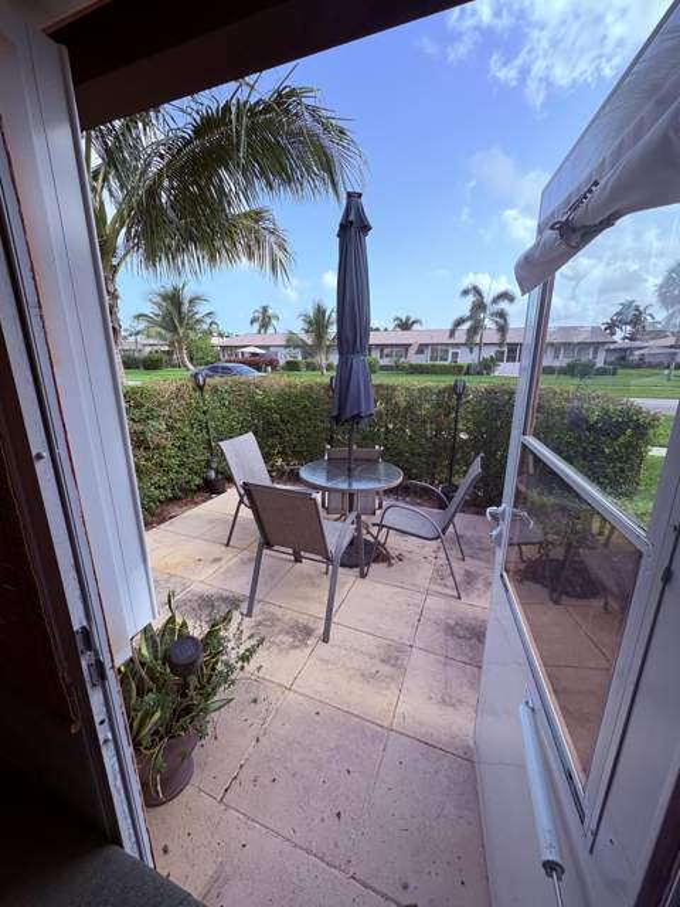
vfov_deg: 102.1
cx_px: 340
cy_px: 454
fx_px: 367
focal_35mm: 14
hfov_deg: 85.7
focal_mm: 2.22
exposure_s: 1/620
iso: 64
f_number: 2.2
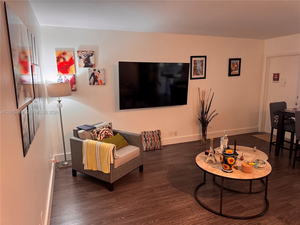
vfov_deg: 56.8
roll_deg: +1.1
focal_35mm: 24
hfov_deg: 71.6
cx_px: 150
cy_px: 112
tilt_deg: -12.4
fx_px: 208
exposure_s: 1/60
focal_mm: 6.76
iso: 160
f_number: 1.78
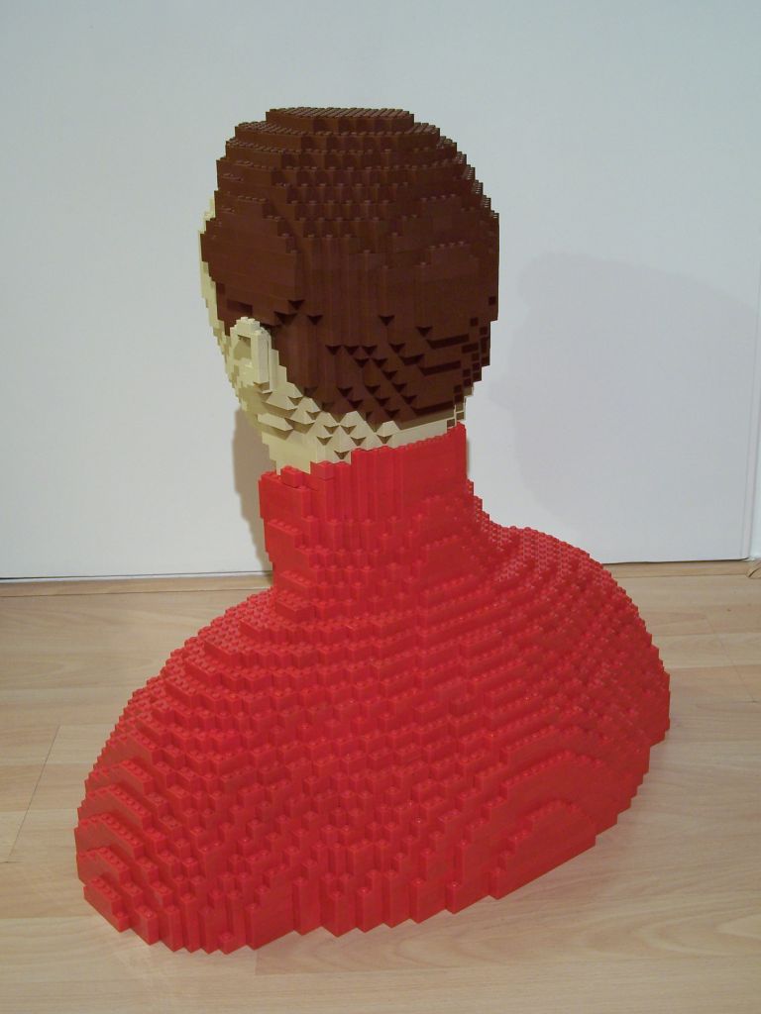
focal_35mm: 48
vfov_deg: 39.7
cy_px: 507
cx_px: 380
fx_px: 1407
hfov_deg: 30.3
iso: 80
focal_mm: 8
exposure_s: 1/2
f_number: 3
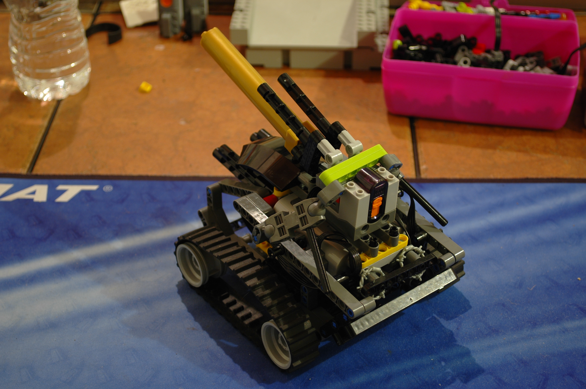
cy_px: 194
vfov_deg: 21.5
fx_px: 1025
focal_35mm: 63
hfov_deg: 31.9
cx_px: 293
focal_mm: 42
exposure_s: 1.3
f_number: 5.3
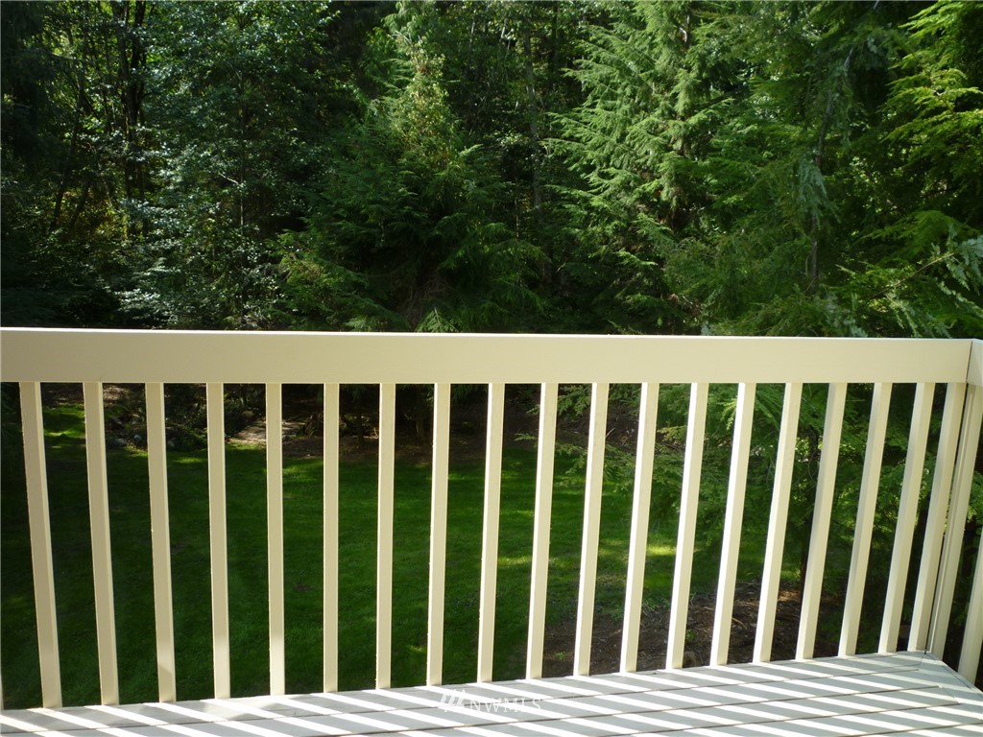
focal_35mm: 29
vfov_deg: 48.2
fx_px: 824
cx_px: 492
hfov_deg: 61.7
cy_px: 368
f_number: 3.3
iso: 80
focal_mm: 5.2
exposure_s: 1/160
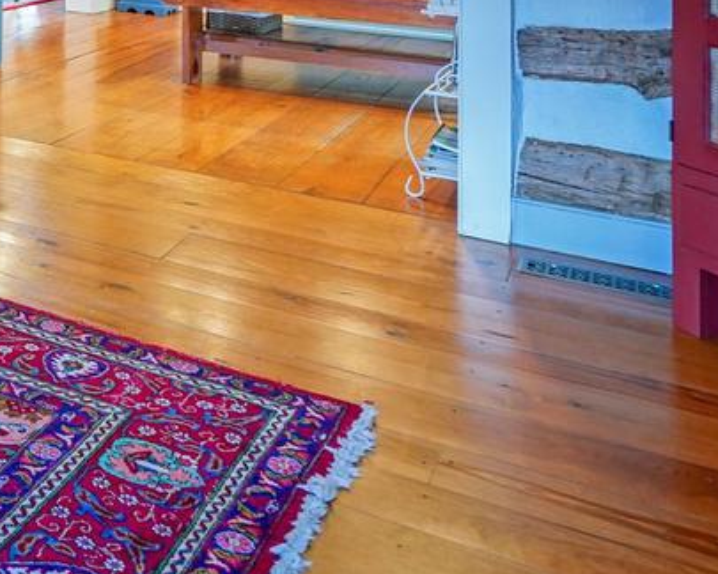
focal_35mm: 50
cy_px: -158
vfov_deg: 26.1
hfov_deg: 30.2
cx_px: -199
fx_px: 1063
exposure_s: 1/30
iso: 500
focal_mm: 10
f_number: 2.8
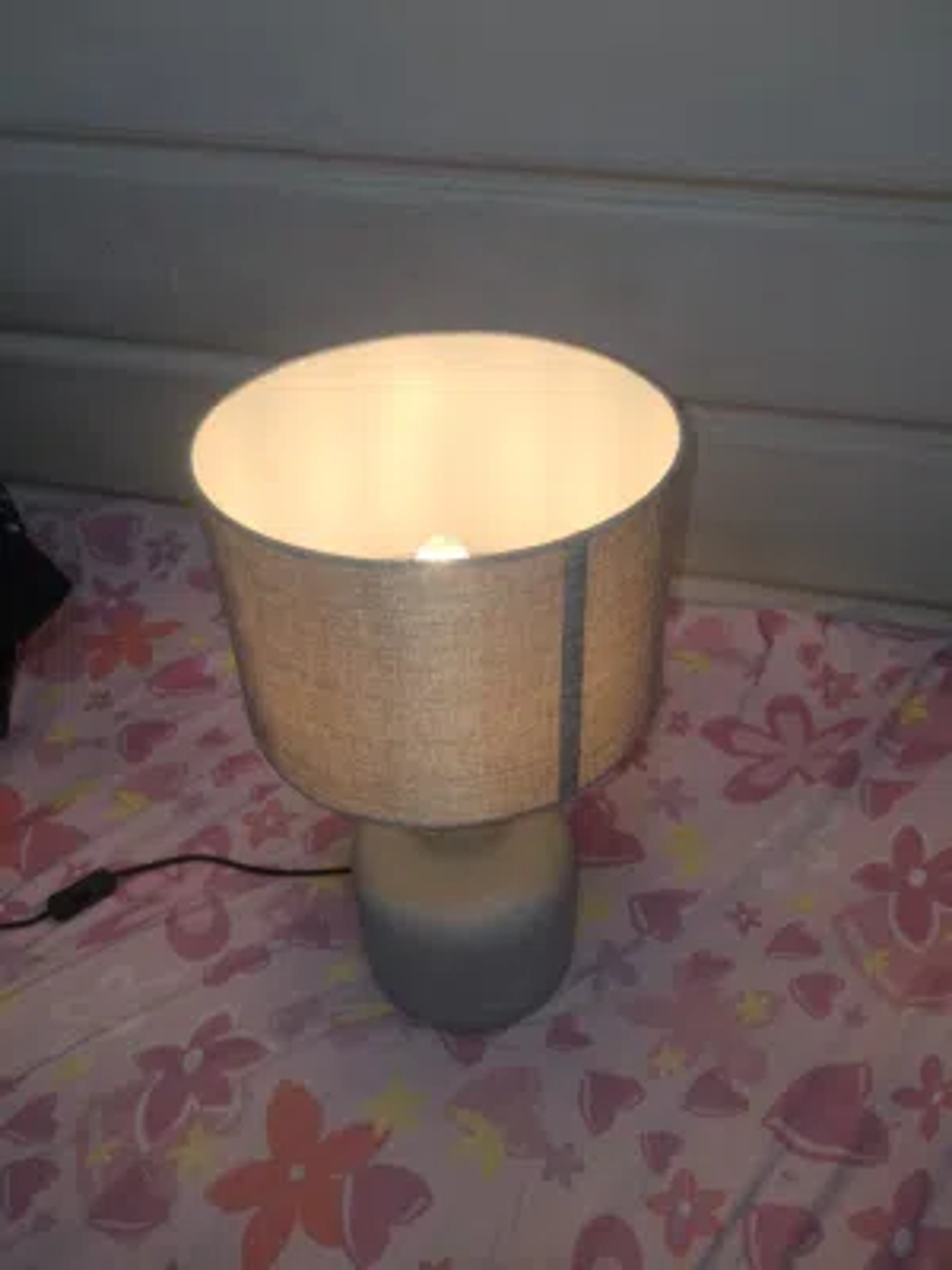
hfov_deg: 51.4
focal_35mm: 27
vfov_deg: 65.3
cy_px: 635
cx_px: 476
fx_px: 990
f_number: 1.8
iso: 50
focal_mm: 4
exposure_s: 1/60
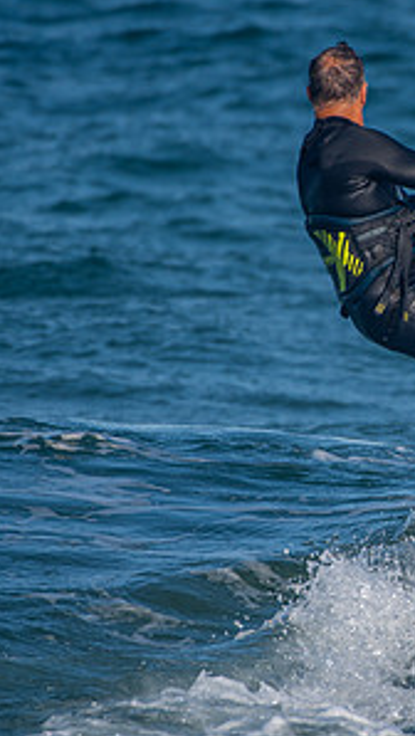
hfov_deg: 1.0
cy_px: 374
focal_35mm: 1197
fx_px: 23377
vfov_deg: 1.8
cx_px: 513
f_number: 5.6
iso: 31
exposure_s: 1/640
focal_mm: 480
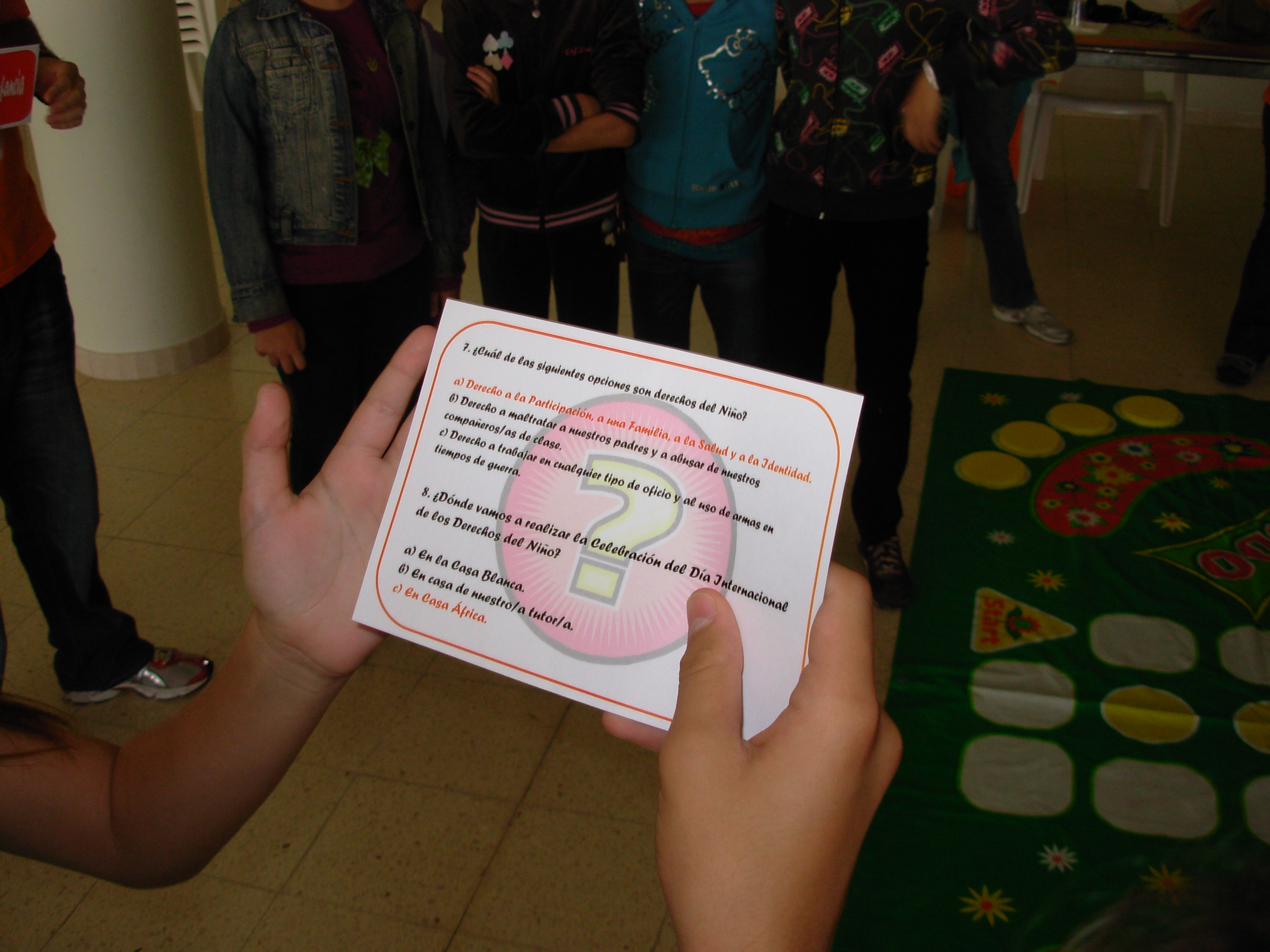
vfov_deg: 37.7
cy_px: 476
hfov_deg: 49.0
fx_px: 1394
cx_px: 635
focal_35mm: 38
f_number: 2.9
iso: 50
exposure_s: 1/32
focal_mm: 6.3
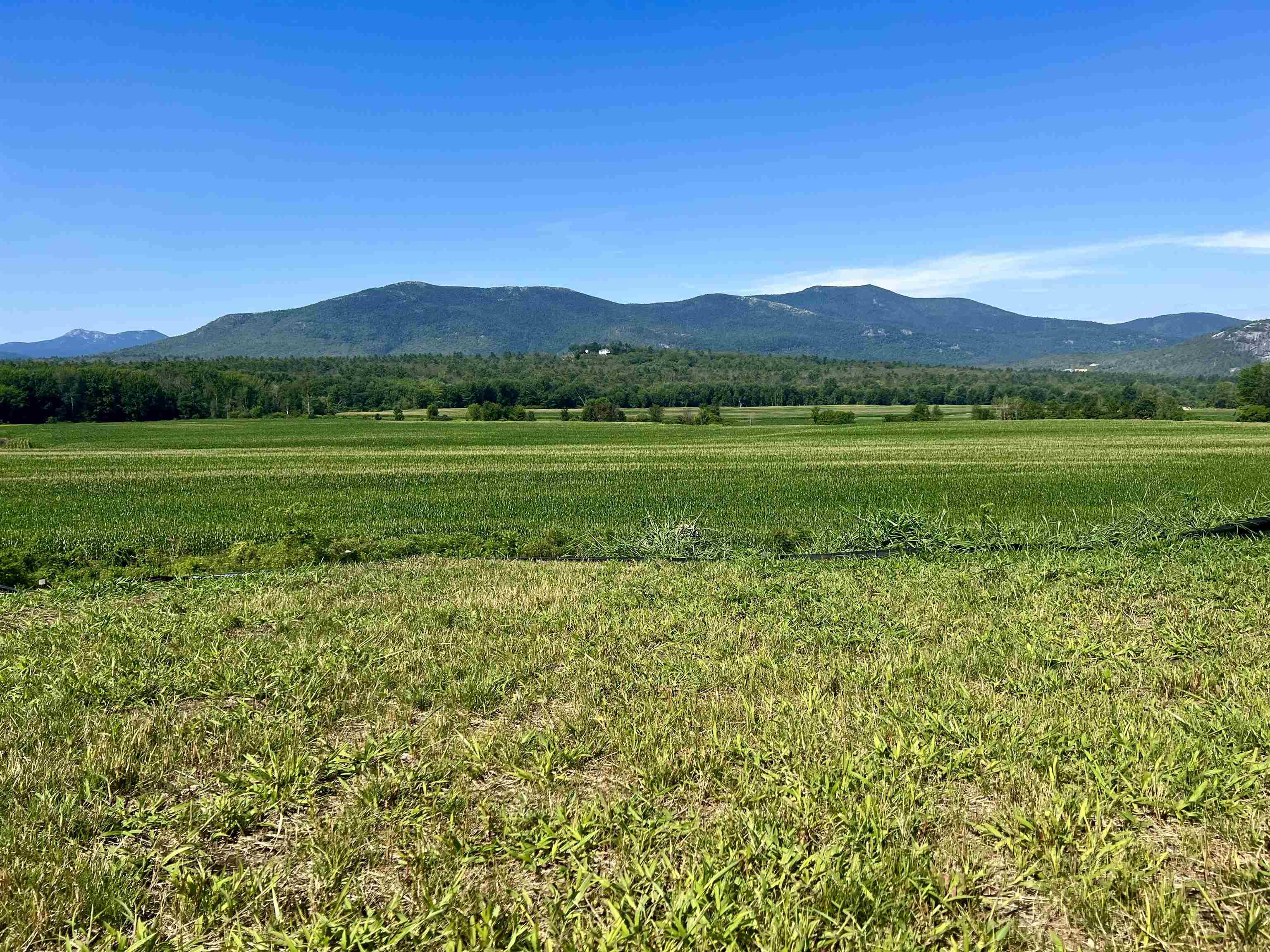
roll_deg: -0.2
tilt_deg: -4.2
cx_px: 635
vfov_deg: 53.1
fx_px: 954
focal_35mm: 26
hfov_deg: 67.3
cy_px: 476
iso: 50
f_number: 1.5
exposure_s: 1/3968
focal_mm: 5.7
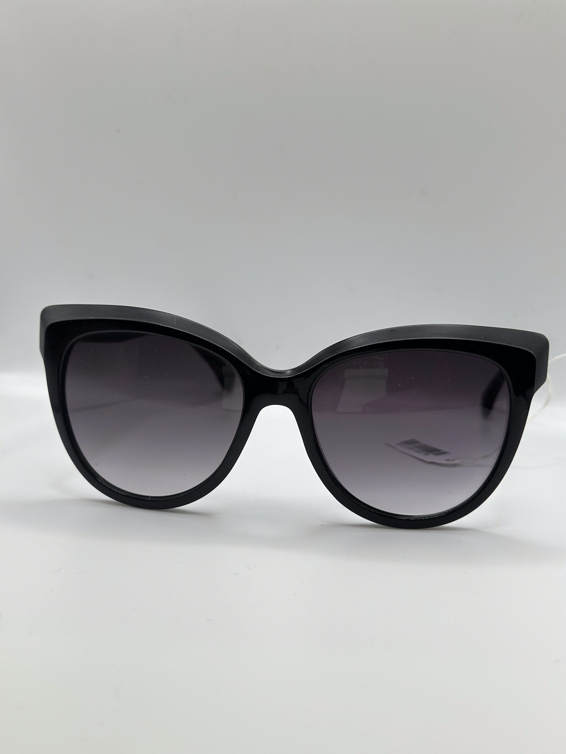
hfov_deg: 30.3
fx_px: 1046
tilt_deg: -23.1
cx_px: 283
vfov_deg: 39.7
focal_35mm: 48
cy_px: 377
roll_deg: -0.2
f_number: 1.78
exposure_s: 1/767
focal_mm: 6.86
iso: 80
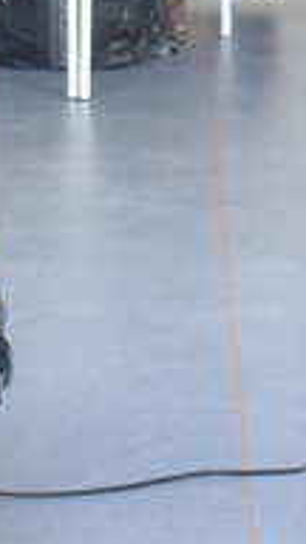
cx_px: 196
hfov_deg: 4.5
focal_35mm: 268
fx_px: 3866
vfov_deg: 7.8
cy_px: -409
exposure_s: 1/100
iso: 1600
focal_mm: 32
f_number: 4.5
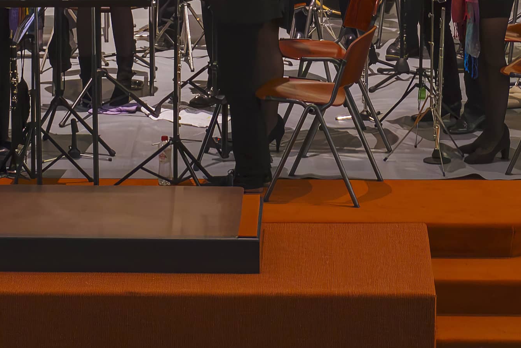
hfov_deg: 8.3
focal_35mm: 247
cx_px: 202
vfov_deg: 5.6
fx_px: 3576
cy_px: -24
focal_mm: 45
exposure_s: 1/30
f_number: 5
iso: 1600
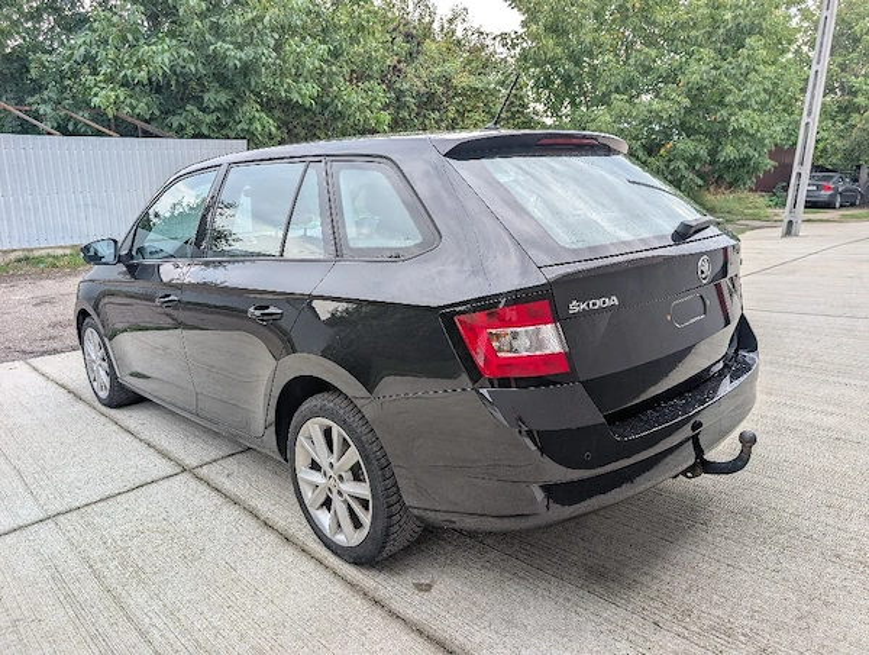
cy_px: 328
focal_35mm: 24
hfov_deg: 71.5
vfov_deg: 57.0
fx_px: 603
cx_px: 434
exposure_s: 1/179
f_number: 1.68
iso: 18
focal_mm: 6.9
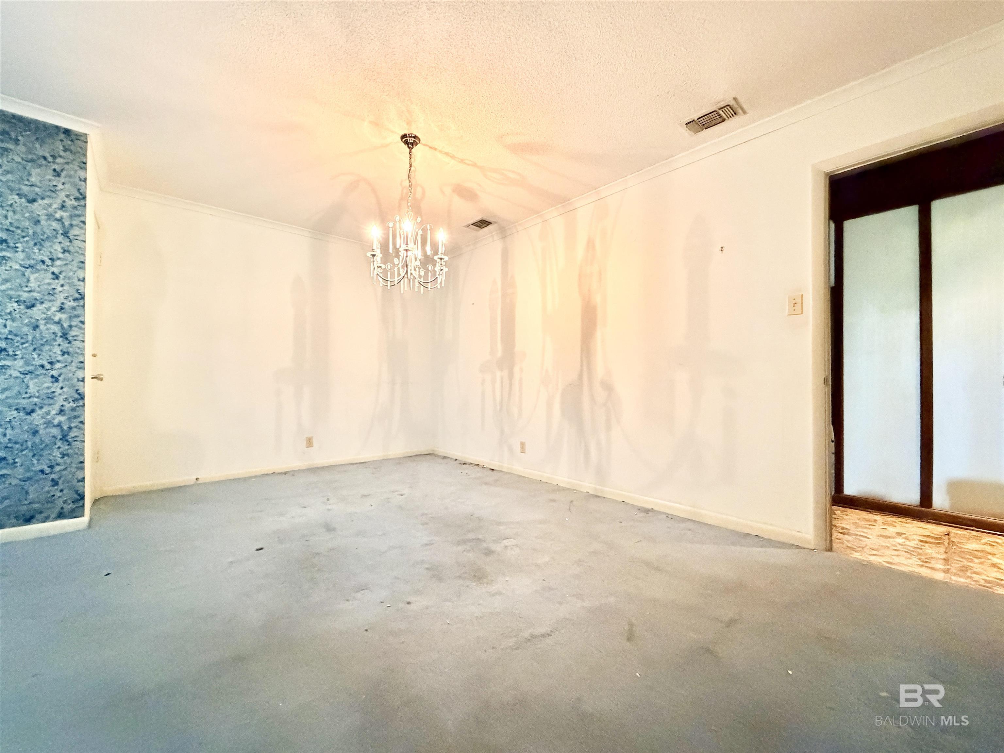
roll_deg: -1.0
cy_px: 376
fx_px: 406
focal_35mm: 14
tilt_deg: +0.3
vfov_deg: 85.7
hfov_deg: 102.1
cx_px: 502
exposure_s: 1/60
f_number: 2.2
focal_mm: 2.22
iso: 1000
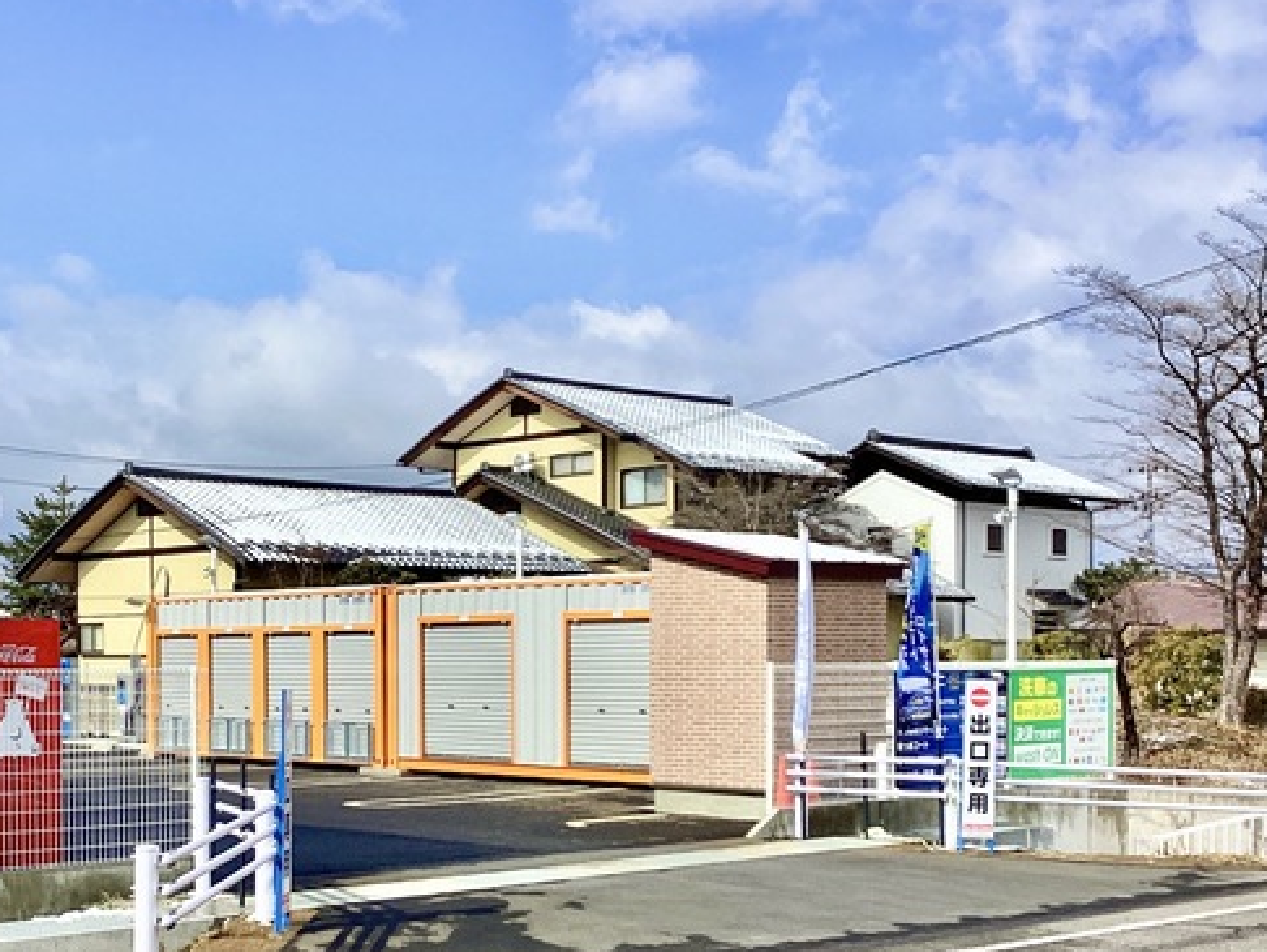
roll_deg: +0.3
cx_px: 383
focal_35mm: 52
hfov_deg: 36.3
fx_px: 1904
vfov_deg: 27.7
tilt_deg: -1.7
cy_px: 699
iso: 25
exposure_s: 1/2469
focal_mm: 3.3
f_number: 2.4
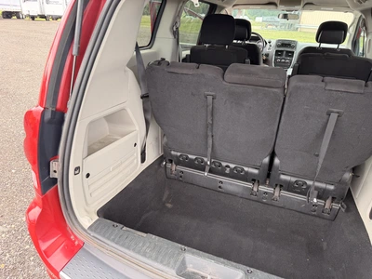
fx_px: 258
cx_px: 186
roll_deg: -1.9
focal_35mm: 24
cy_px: 140
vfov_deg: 56.8
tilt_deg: -25.7
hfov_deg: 71.6
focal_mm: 6.76
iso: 80
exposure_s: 1/196
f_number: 1.78
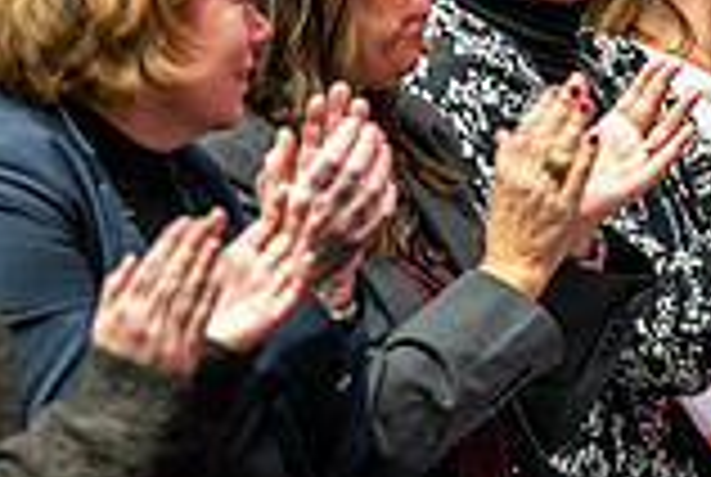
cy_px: -169
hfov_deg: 2.8
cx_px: 360
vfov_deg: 1.9
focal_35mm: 733
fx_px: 14504
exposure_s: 1/160
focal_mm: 200
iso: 2500
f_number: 2.8
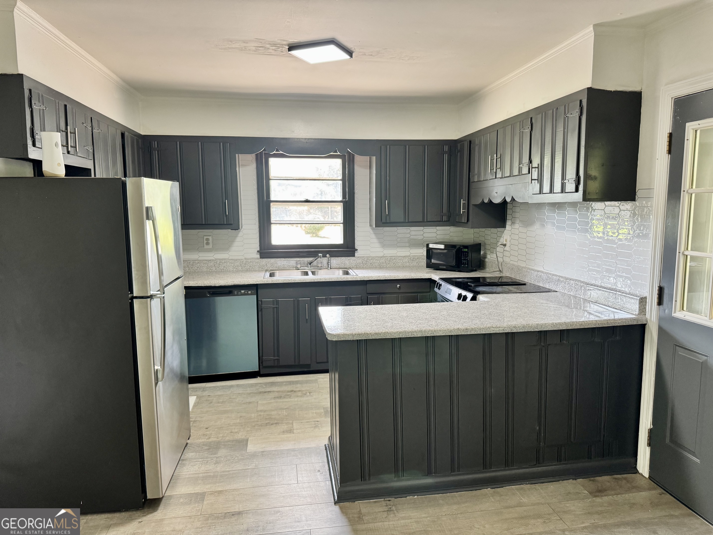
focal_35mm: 24
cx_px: 356
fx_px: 494
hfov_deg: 71.6
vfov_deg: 56.8
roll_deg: +0.4
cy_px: 268
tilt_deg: -6.7
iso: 200
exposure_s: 1/67
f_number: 1.78
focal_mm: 6.76
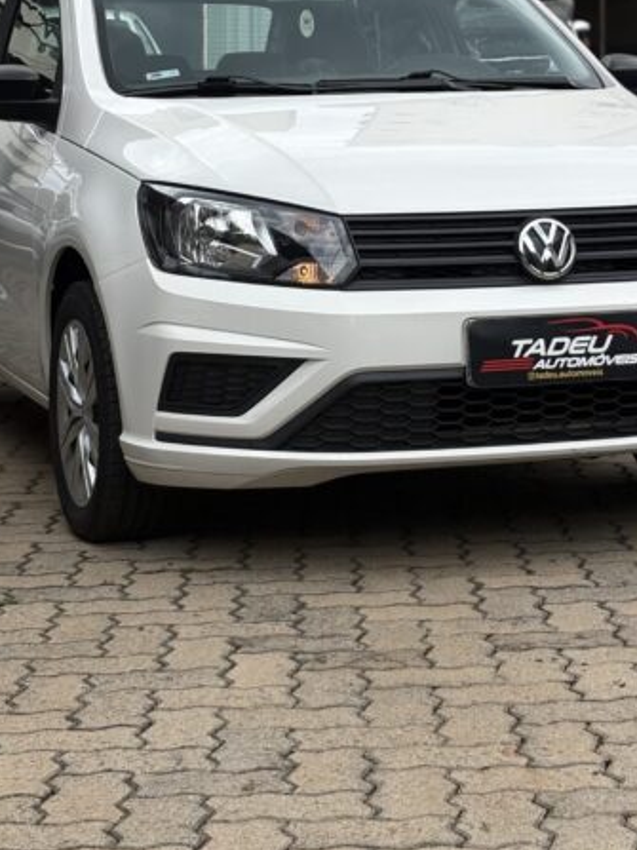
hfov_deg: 15.2
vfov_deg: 20.1
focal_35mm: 97
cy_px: 191
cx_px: 320
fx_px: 2381
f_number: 1.6
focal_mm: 5.96
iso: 40
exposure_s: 1/2865
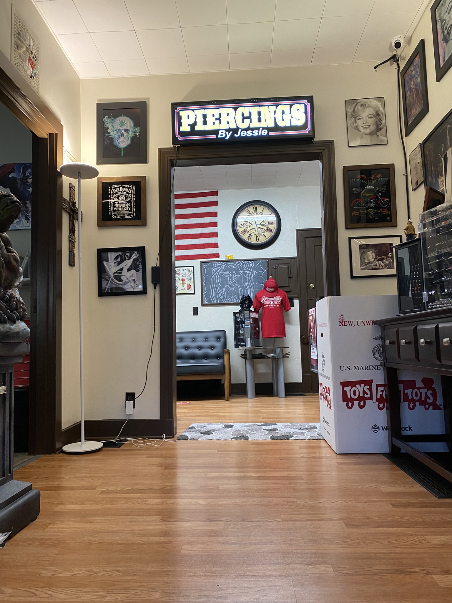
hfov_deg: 53.1
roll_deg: +1.3
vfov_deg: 67.3
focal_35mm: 26
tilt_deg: +6.4
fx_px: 453
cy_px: 302
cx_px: 226
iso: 100
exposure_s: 1/60
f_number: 1.8
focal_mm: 4.25
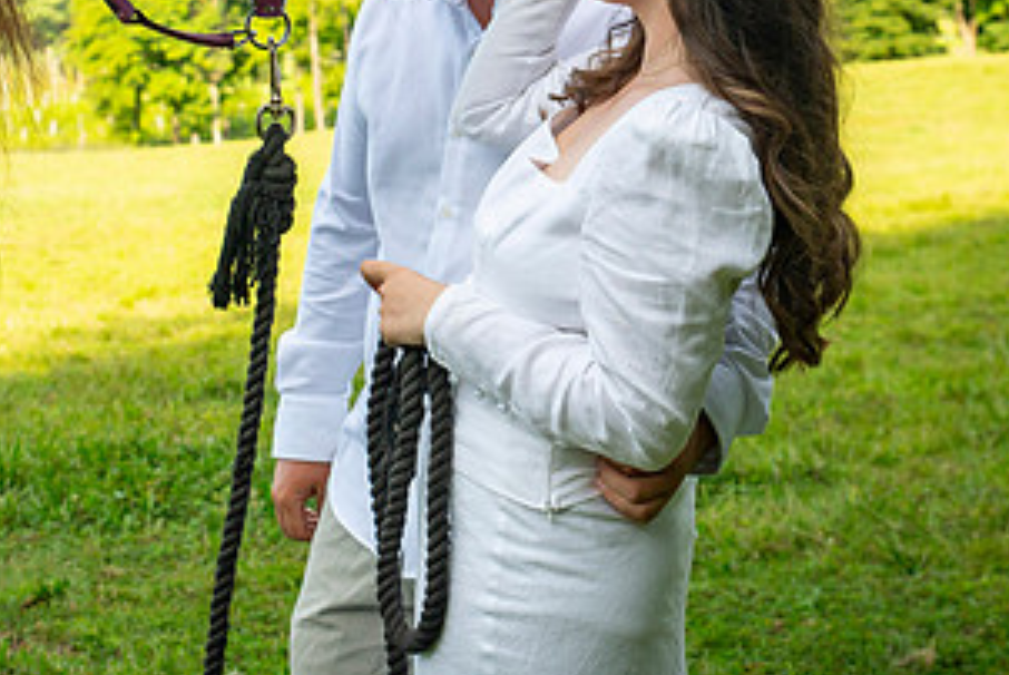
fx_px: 2581
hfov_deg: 22.0
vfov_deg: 14.7
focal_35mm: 92
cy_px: 73
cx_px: 325
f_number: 5
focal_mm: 42
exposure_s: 1/800
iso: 400
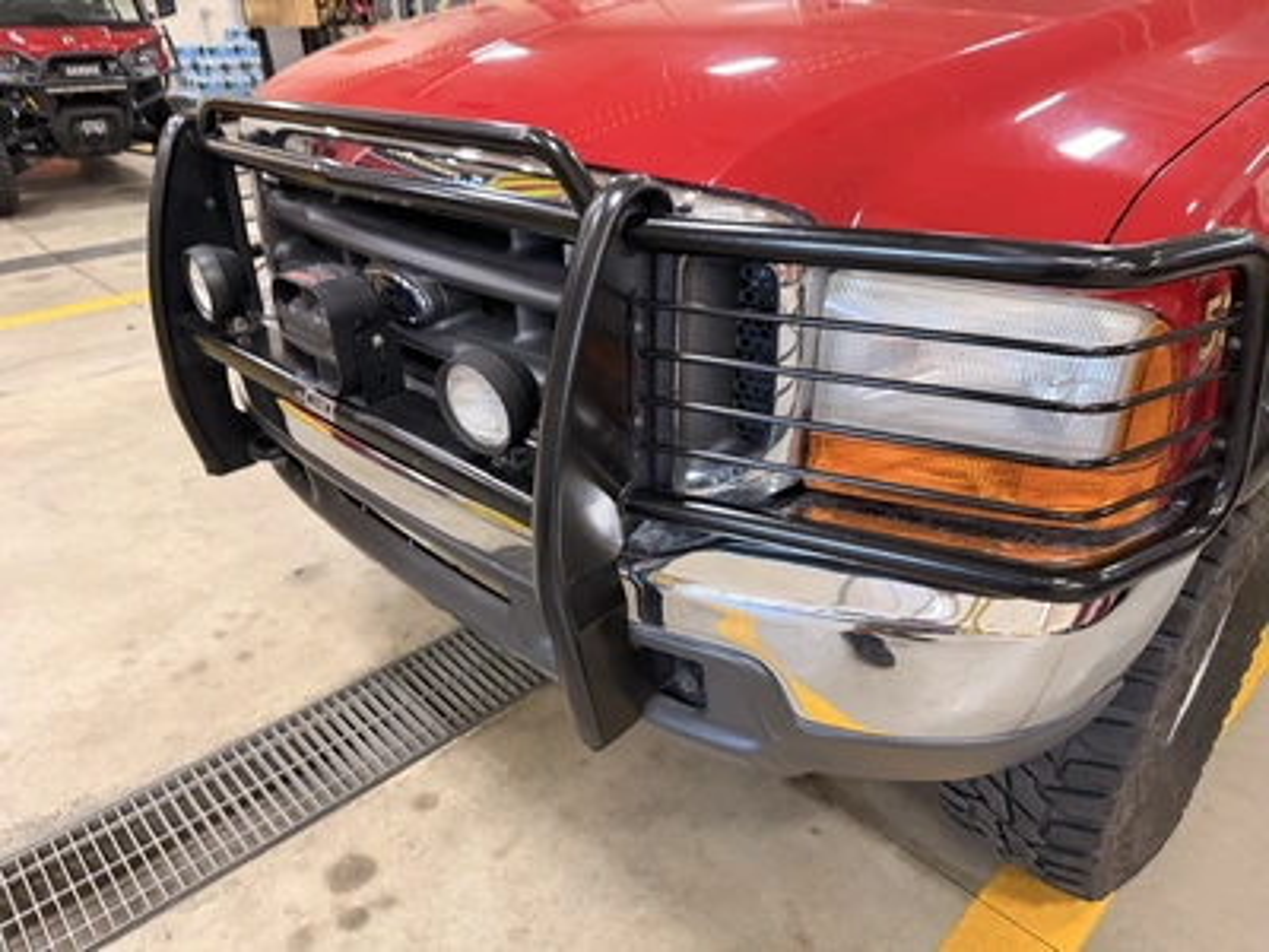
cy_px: 476
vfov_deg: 56.8
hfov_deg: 71.6
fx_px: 880
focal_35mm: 24
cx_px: 634
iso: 800
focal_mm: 6.76
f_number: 1.78
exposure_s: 1/60
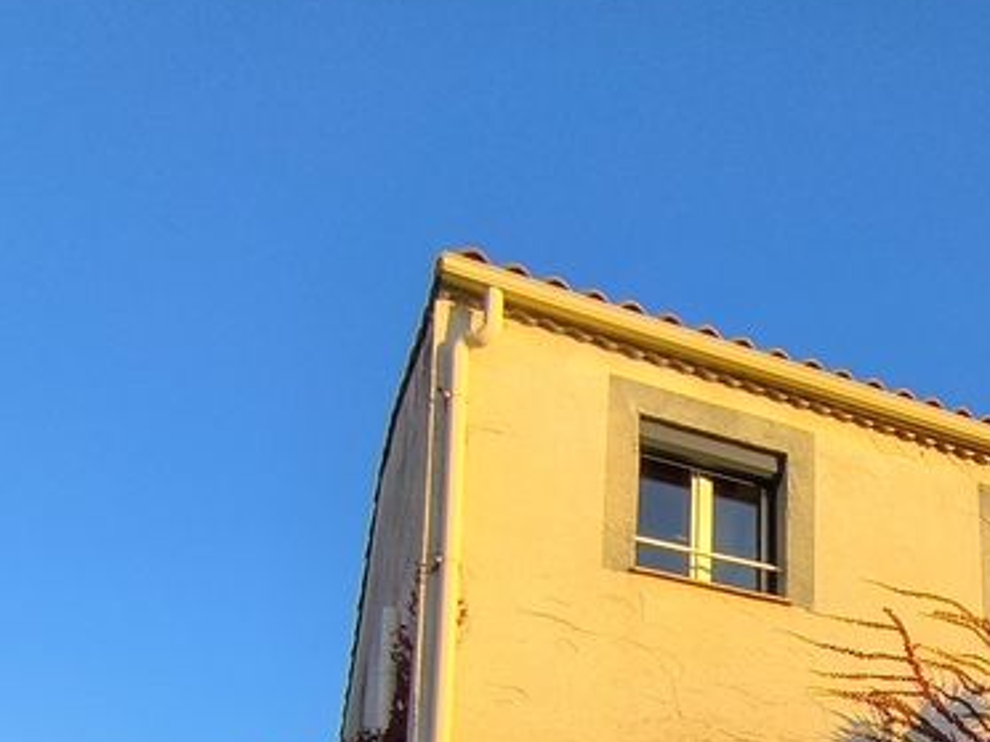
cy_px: 960
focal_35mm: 43
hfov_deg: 38.0
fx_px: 1230
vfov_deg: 27.9
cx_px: 1033
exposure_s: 1/949
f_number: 2.2
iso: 50
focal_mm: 1.65
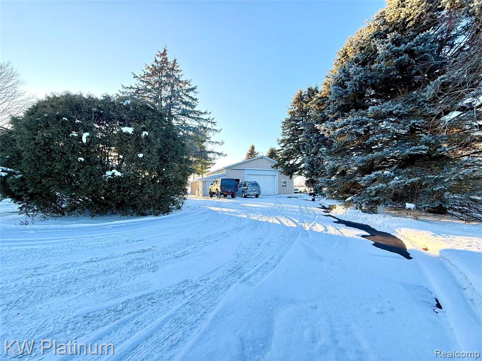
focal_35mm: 14
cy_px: 180
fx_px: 195
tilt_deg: +2.3
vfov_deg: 85.7
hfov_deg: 102.1
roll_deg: -0.3
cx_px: 241
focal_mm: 2.22
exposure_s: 1/125
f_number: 2.2
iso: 64
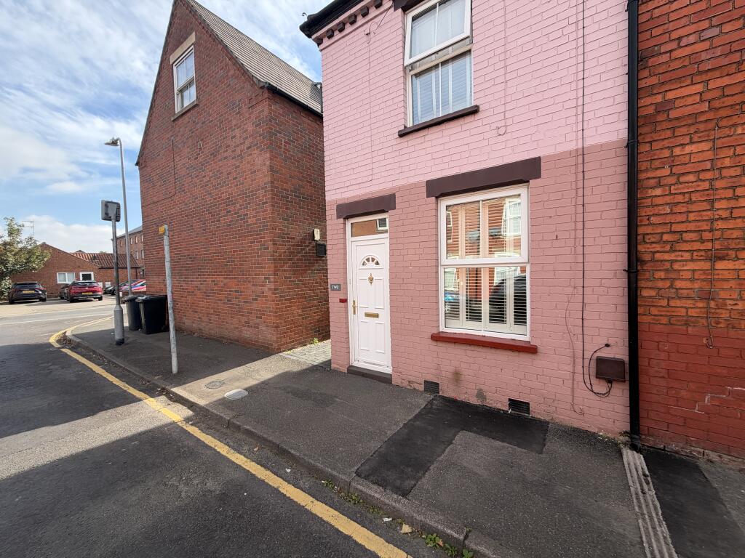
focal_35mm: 14
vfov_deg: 85.7
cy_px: 279
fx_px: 301
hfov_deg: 102.1
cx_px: 372
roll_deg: +2.7
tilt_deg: +0.5
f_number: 2.2
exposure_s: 1/502
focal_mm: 2.22
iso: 40
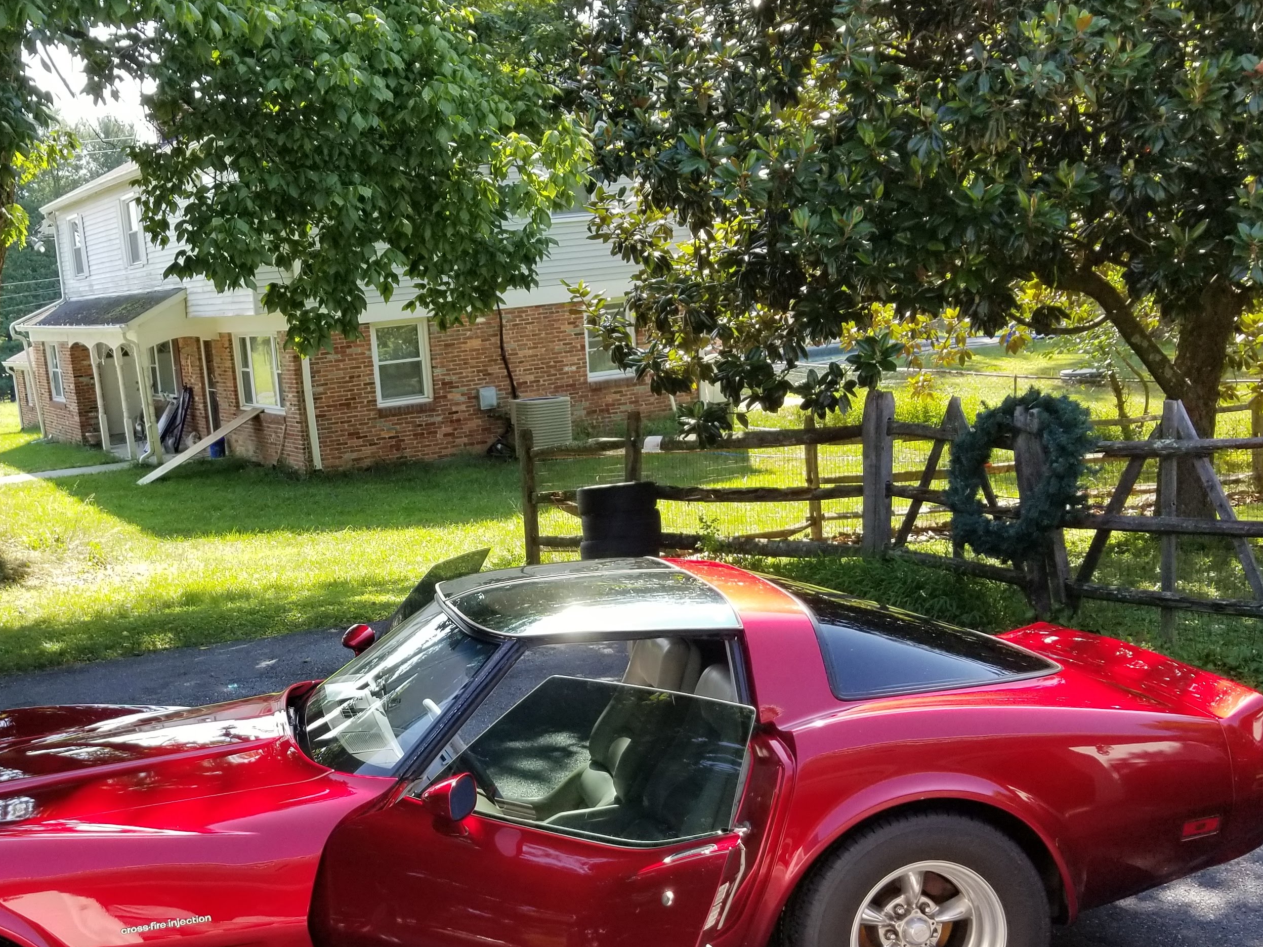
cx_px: 389
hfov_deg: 43.9
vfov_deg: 33.9
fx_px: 1532
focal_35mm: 42
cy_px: 670
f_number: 1.7
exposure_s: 1/428
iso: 50
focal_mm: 4.25
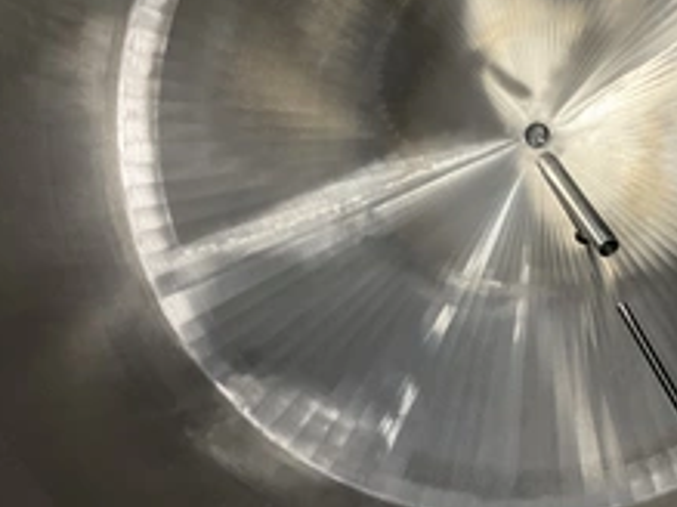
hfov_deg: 34.8
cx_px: 560
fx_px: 1036
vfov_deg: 27.1
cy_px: 117
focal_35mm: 53
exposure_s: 1/60
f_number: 1.8
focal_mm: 3
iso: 125
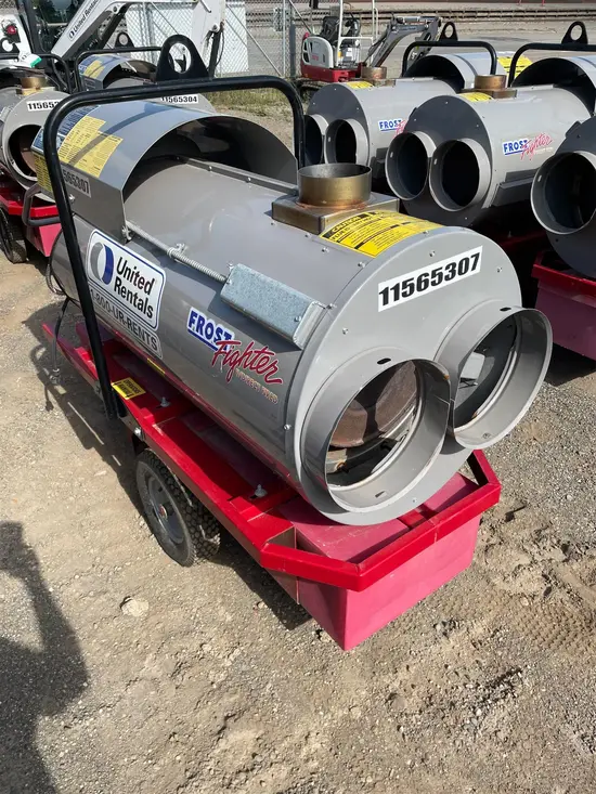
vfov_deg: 67.3
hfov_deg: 53.1
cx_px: 298
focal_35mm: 26
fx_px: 597
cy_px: 397
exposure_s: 1/2212
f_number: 1.6
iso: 32
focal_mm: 4.2
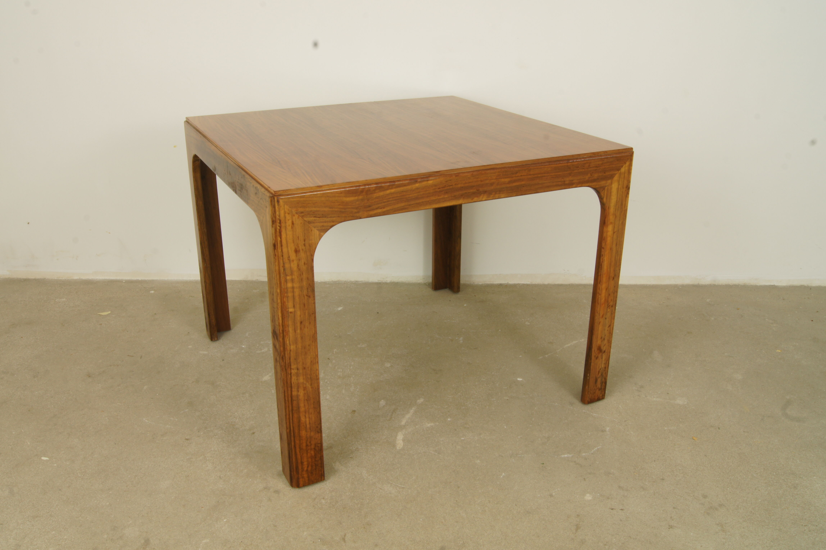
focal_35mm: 82
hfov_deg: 24.6
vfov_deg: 16.5
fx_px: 1892
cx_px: 413
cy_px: 275
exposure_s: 1/1.25
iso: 200
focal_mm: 55
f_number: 29
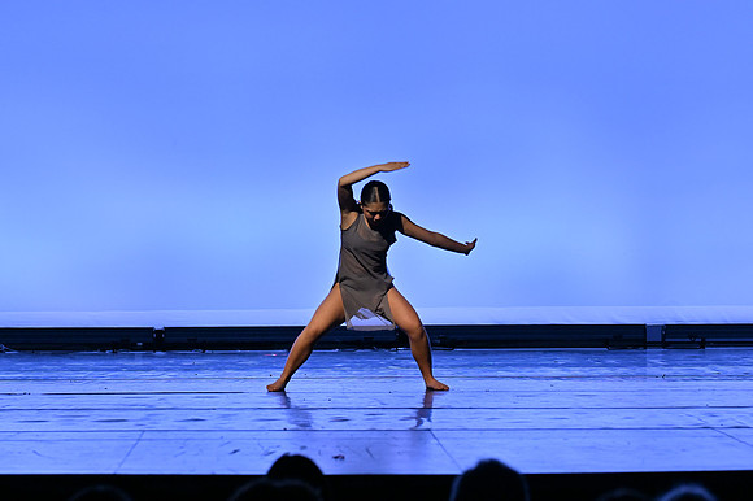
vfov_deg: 10.8
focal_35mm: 127
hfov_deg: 16.1
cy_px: 250
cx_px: 376
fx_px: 2655
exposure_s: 1/500
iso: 450
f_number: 2.8
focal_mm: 85
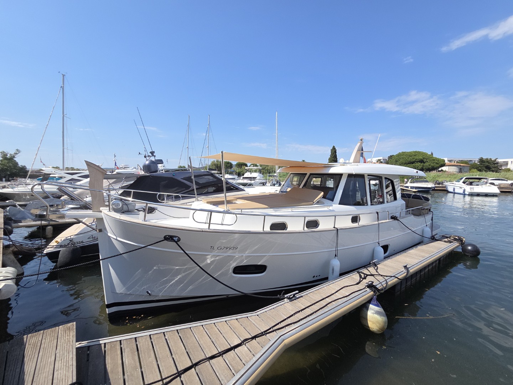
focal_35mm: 13
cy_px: 192
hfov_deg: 106.2
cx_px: 256
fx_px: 193
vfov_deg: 89.9
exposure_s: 1/1728
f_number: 2.2
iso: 50
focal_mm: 2.2
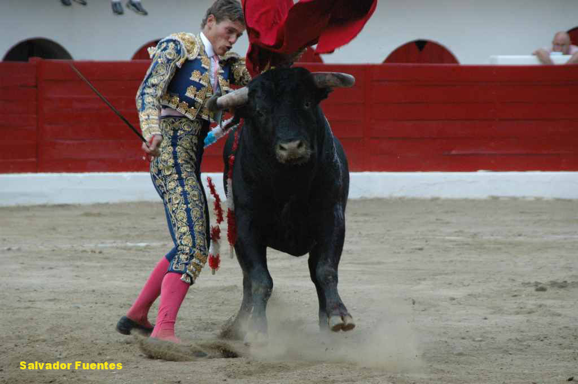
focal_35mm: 300
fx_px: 4811
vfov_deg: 4.6
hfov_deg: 6.9
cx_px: 289
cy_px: 192
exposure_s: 1/400
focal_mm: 200
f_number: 6.3
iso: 1600
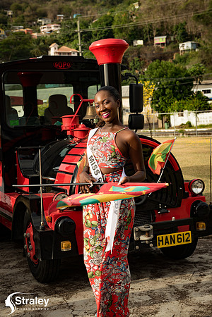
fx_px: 530
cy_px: 158
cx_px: 106
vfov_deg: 33.4
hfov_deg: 22.6
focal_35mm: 60
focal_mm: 60
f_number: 6.3
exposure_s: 1/250
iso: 80
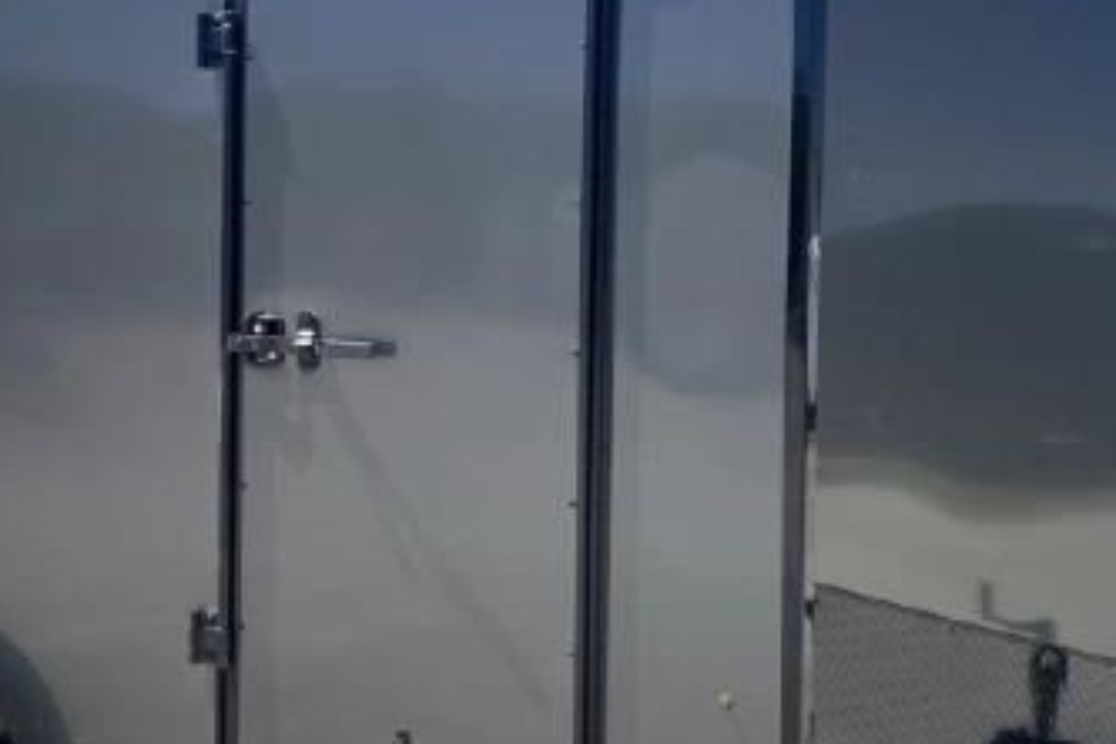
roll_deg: -1.4
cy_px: 375
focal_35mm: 65
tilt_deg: -2.4
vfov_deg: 20.9
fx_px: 2015
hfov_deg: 30.8
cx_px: 392
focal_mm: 4.25
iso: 32
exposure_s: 1/2141
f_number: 1.8
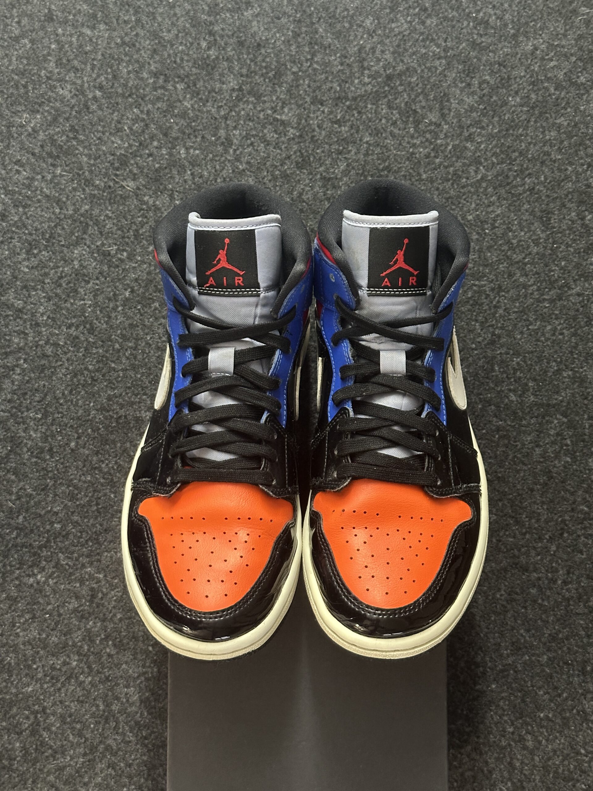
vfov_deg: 39.7
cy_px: 396
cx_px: 296
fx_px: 1096
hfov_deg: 30.3
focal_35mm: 48
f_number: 1.78
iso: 500
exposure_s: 1/27
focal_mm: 6.86
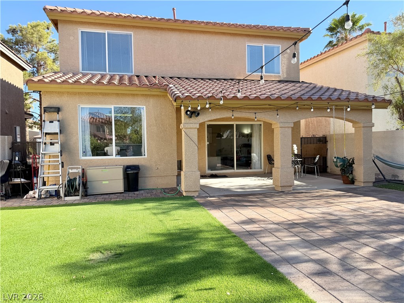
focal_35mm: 24
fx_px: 280
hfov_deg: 71.6
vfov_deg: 56.8
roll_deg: +0.1
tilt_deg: -1.7
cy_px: 152
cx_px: 202
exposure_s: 1/1553
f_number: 1.78
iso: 80
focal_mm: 6.76
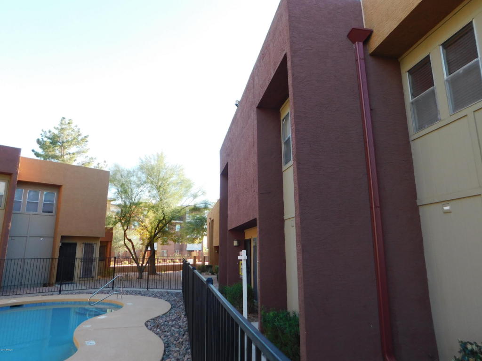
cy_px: 180
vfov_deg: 58.9
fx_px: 320
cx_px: 241
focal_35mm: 23
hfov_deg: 73.9
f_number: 3
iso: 125
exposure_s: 1/200
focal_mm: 4
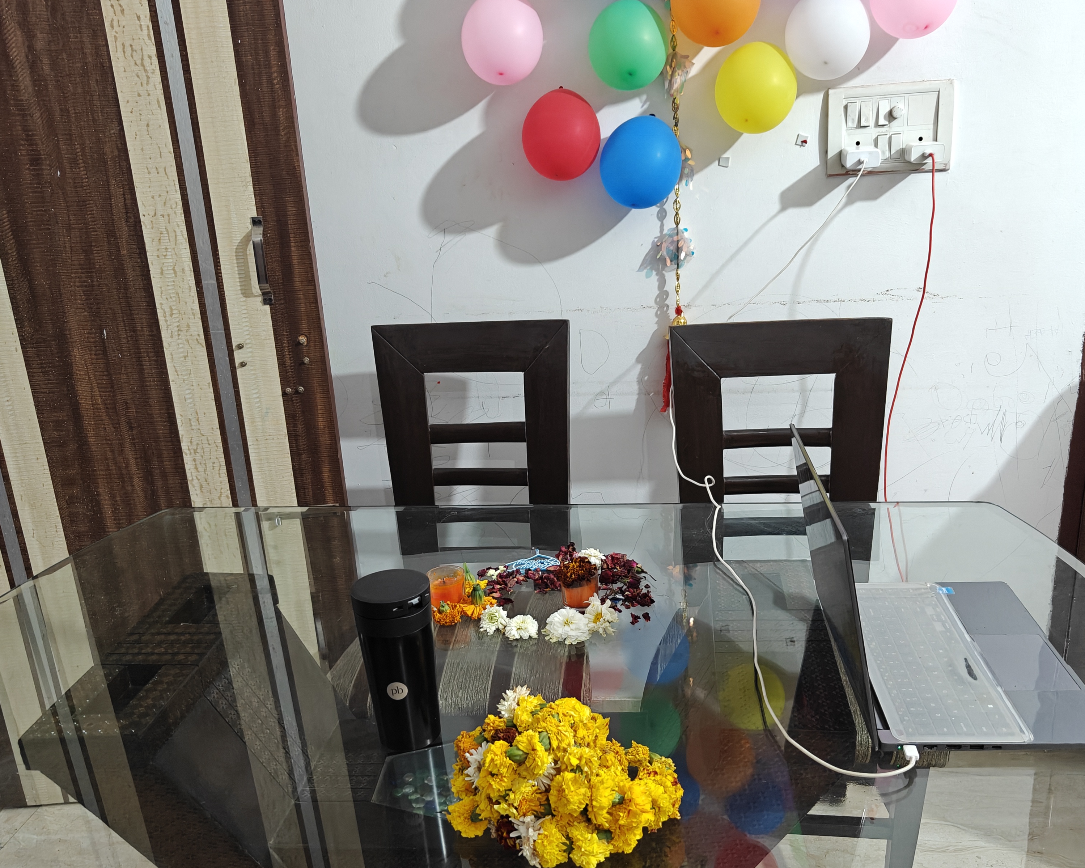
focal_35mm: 32
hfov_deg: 55.7
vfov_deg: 45.6
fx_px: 1028
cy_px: 504
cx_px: 548
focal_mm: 5.59
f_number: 1.8
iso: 500
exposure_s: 1/50
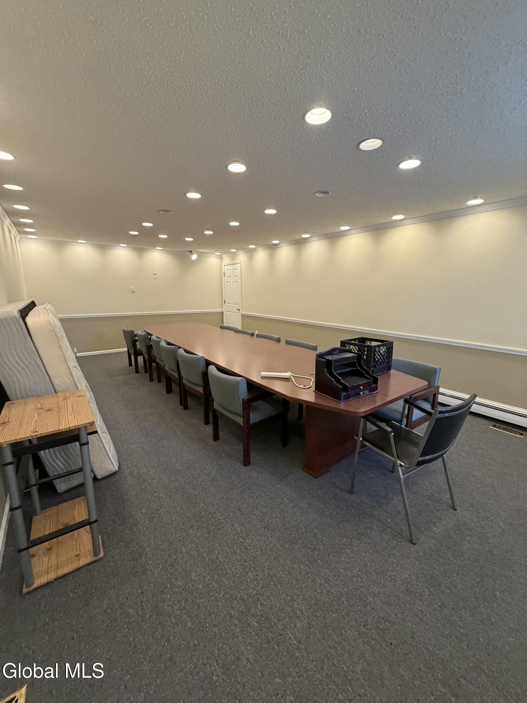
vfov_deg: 102.1
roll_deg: -0.1
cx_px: 264
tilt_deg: -13.9
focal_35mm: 14
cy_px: 352
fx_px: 284
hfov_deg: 85.7
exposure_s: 1/120
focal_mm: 2.22
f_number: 2.2
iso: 320
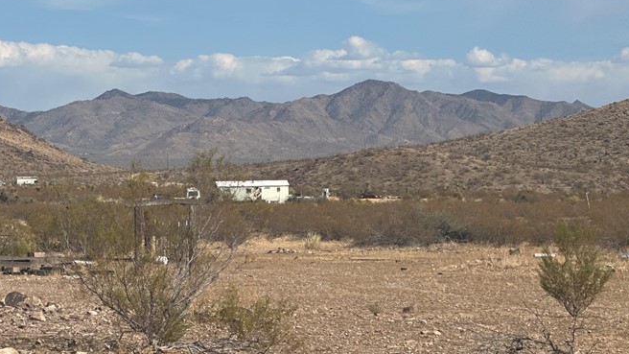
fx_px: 2185
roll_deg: +0.5
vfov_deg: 9.2
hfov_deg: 16.3
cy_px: 62
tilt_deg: +3.0
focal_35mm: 131
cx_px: 181
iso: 32
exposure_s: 1/1488
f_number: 2.8
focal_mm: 9
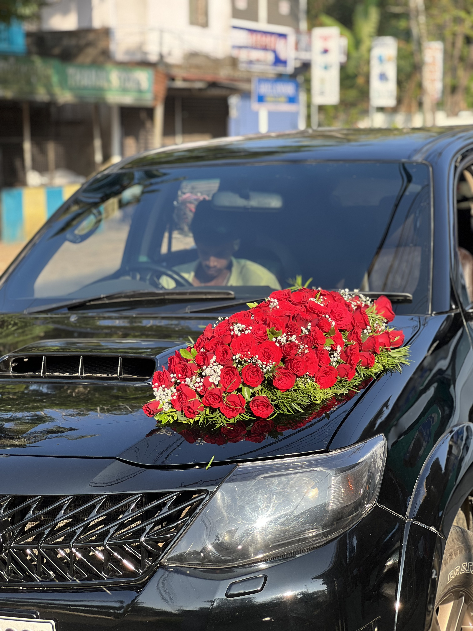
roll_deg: +0.8
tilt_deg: -6.6
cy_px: 316
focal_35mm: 77
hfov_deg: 19.1
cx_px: 236
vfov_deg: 25.3
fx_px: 1403
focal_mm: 9
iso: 20
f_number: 2.8
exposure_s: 1/141
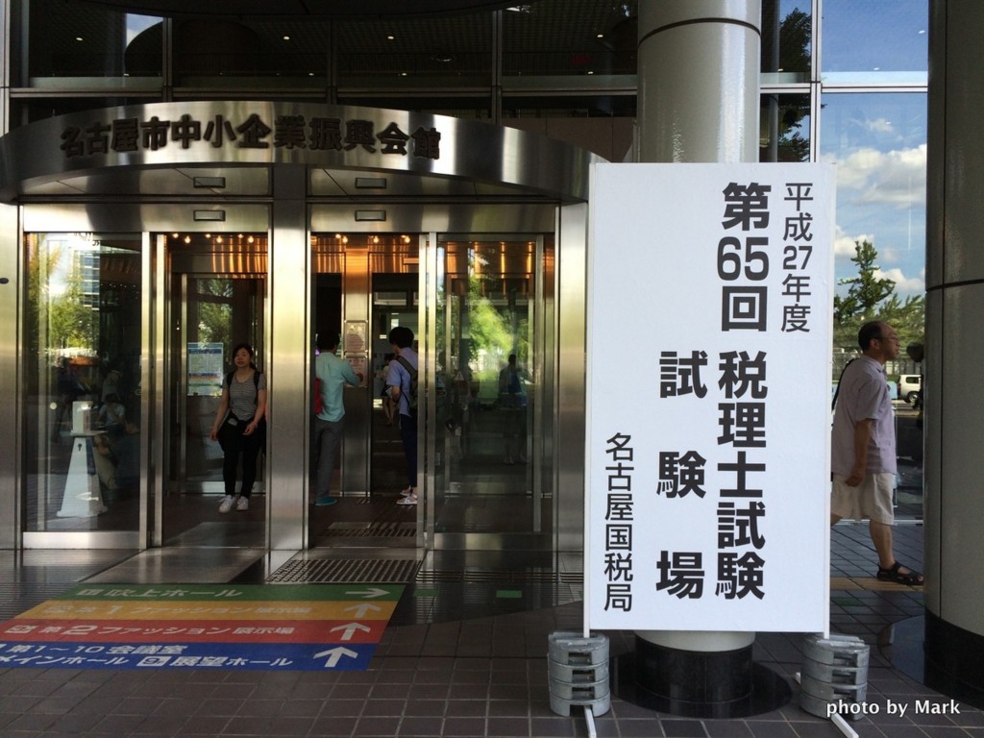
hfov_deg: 61.7
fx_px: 824
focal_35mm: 29
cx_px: 492
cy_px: 369
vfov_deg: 48.2
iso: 32
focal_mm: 4.15
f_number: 2.2
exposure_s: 1/302
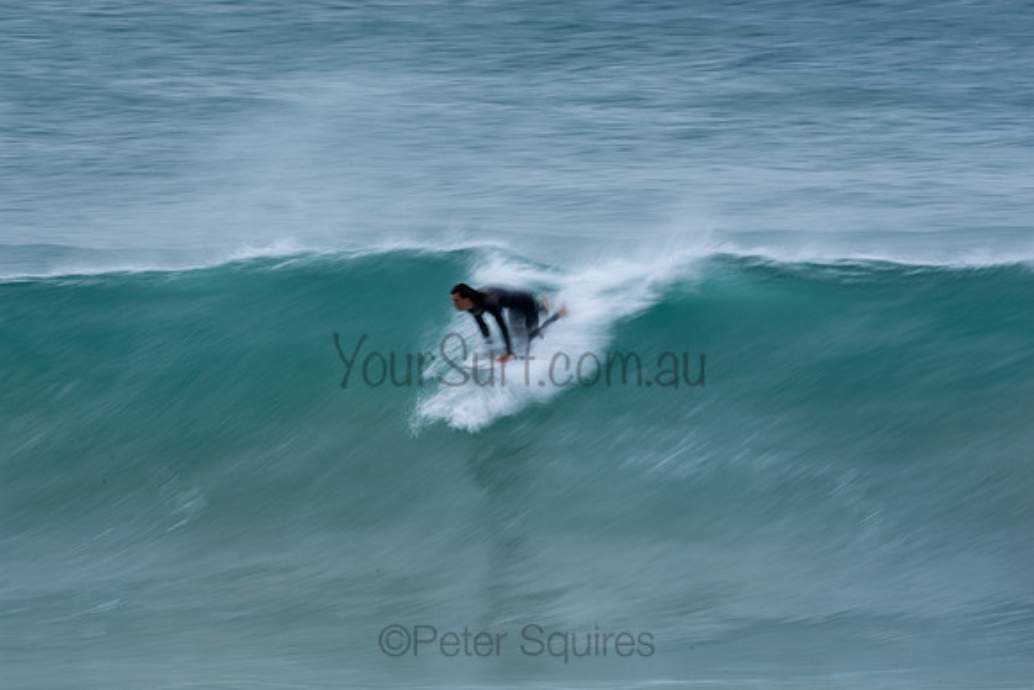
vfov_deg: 1.8
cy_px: 345
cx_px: 517
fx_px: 21546
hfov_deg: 2.7
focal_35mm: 750
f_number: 22
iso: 100
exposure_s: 1/20
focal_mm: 500
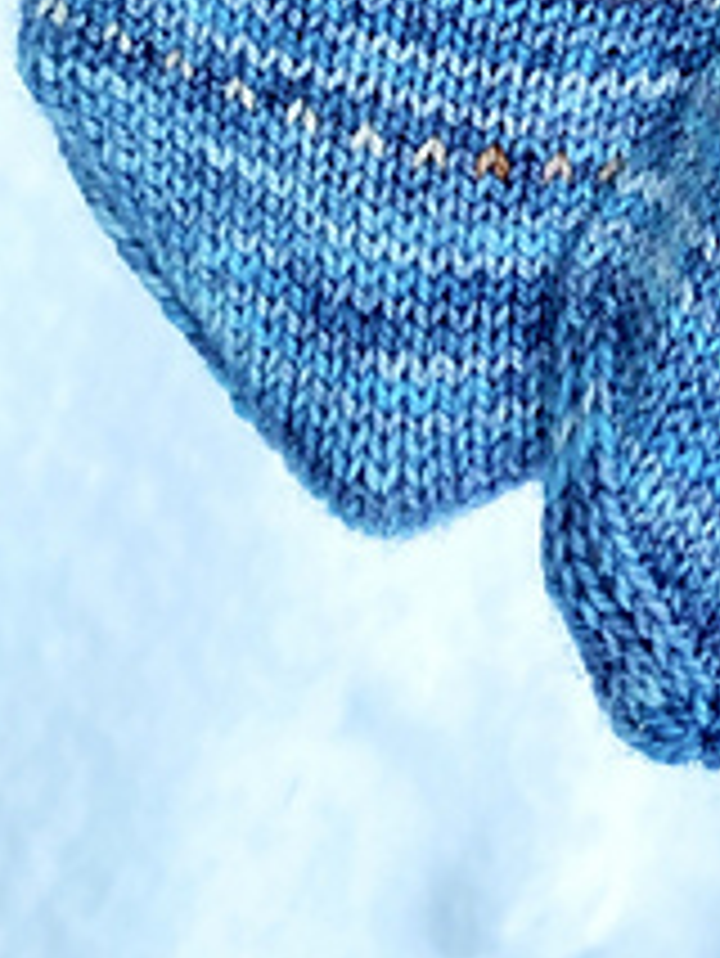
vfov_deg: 23.5
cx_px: 922
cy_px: -85
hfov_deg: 17.8
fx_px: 2161
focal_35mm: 78
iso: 32
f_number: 1.8
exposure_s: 1/122
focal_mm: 4.25
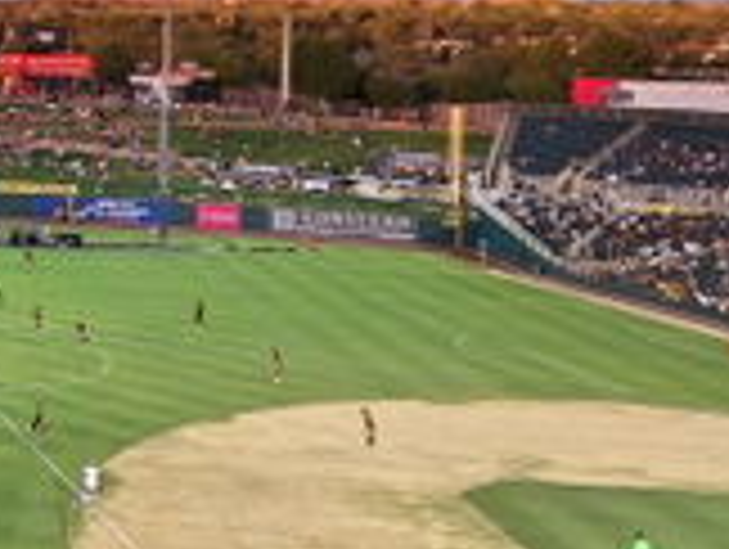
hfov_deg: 23.5
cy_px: 76
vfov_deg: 21.3
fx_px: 1434
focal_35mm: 68
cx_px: -326
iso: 40
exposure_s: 1/60
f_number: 1.8
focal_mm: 5.54
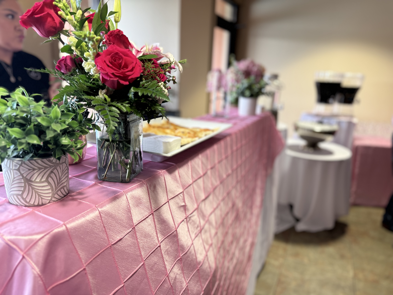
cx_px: 196
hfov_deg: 71.6
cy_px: 148
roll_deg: -1.2
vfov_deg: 56.8
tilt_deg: -14.0
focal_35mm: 24
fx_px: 272
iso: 125
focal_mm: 6.76
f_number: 1.78
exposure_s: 1/60
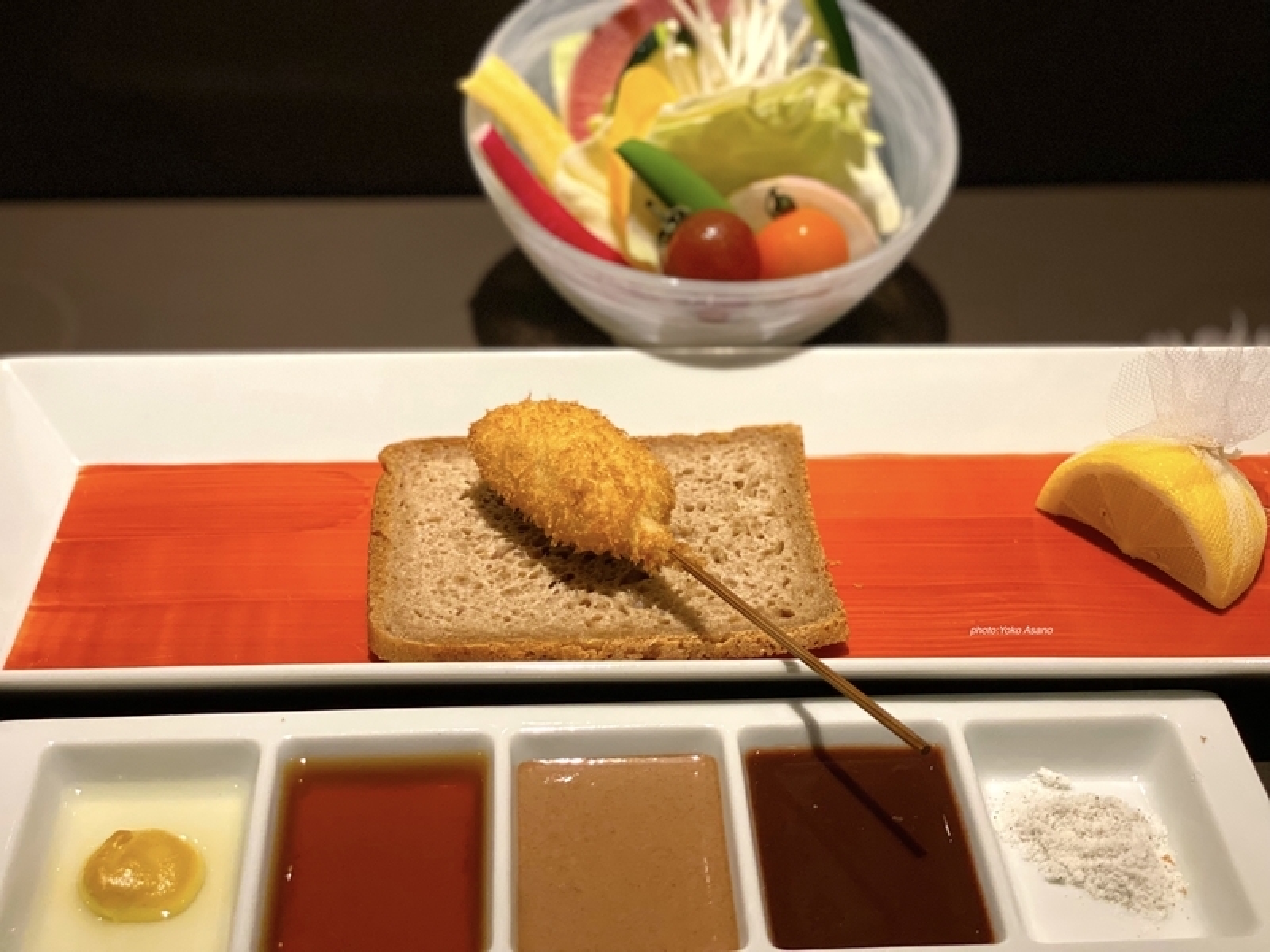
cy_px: 476
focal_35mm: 52
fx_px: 1908
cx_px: 635
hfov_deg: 36.8
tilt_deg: -34.3
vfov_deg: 28.0
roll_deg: -0.4
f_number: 2
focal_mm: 6
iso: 250
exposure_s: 1/100
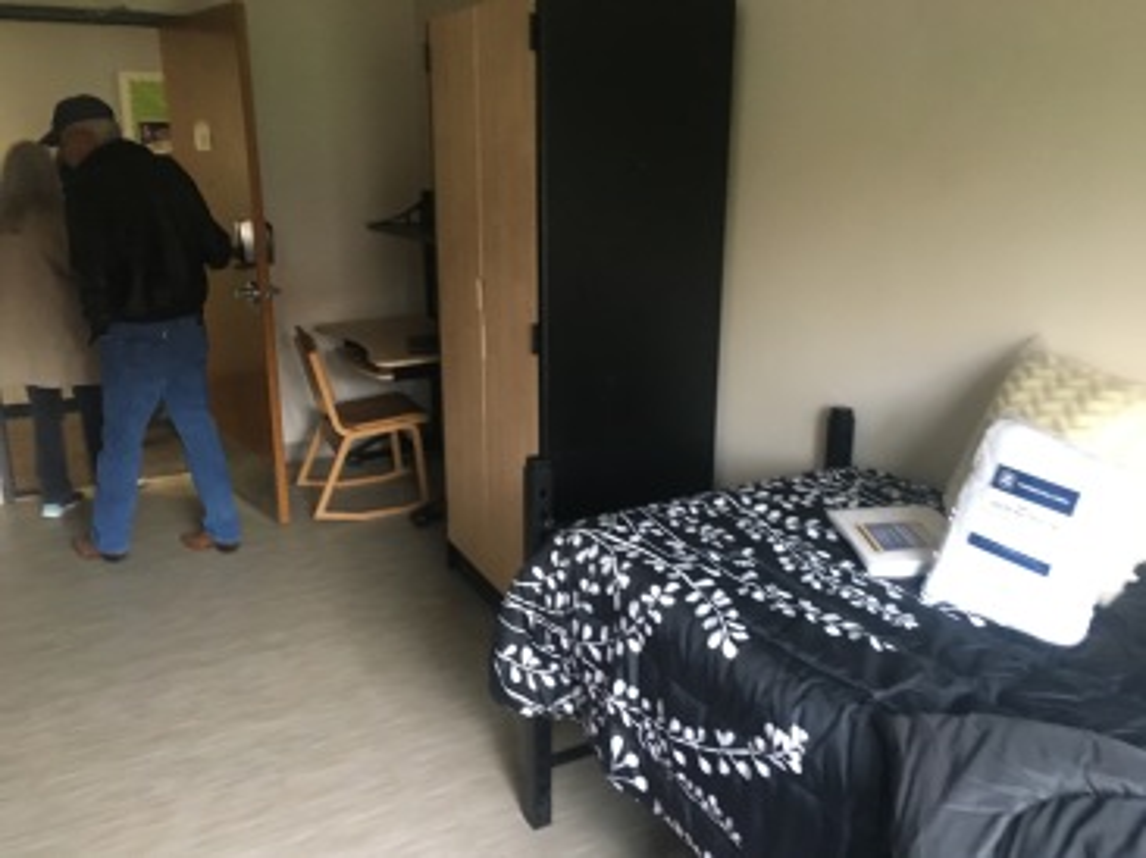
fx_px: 959
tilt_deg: -16.1
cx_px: 573
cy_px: 429
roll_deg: +1.9
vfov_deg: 48.2
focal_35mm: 29
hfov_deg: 61.7
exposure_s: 1/17
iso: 200
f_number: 2.2
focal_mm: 4.15
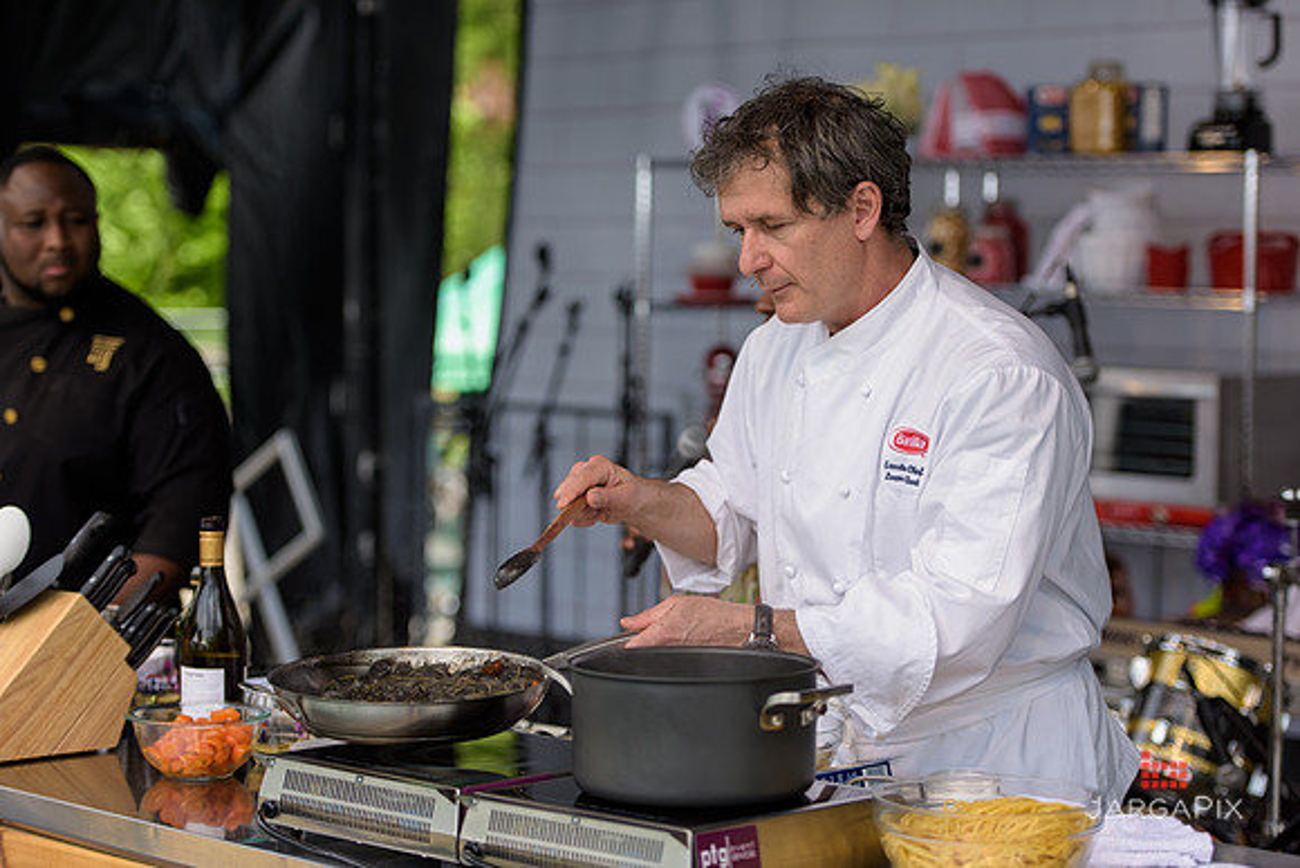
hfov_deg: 22.6
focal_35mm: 90
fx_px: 3251
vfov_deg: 15.2
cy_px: 434
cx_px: 650
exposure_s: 1/1600
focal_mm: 90
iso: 250
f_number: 3.2
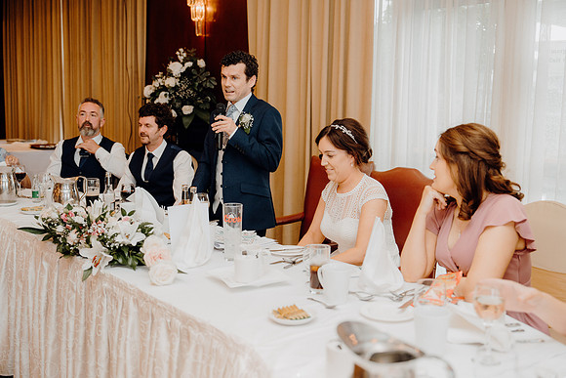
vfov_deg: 31.9
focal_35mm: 42
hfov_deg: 46.4
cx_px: 283
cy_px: 189
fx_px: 660
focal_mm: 42
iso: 1250
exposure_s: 1/200
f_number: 2.8
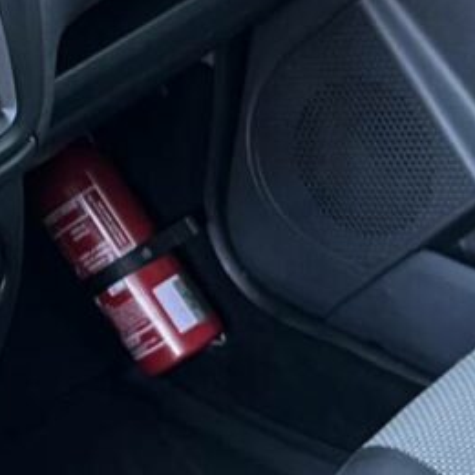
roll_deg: -1.2
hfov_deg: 12.0
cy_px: 391
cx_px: -311
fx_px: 2111
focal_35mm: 136
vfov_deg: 12.8
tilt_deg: -37.4
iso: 200
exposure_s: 1/60
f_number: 1.6
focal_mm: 5.1
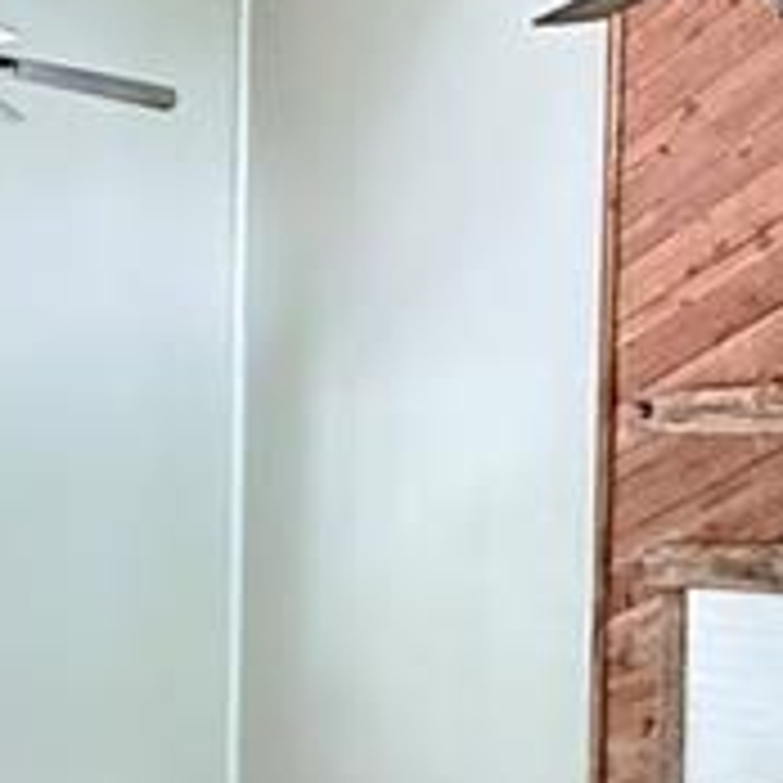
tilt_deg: -1.5
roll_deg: -1.3
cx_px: 1040
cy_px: 594
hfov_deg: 21.3
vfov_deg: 23.4
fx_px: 1868
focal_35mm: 73
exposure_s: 1/60
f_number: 2.2
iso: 800
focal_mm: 2.22
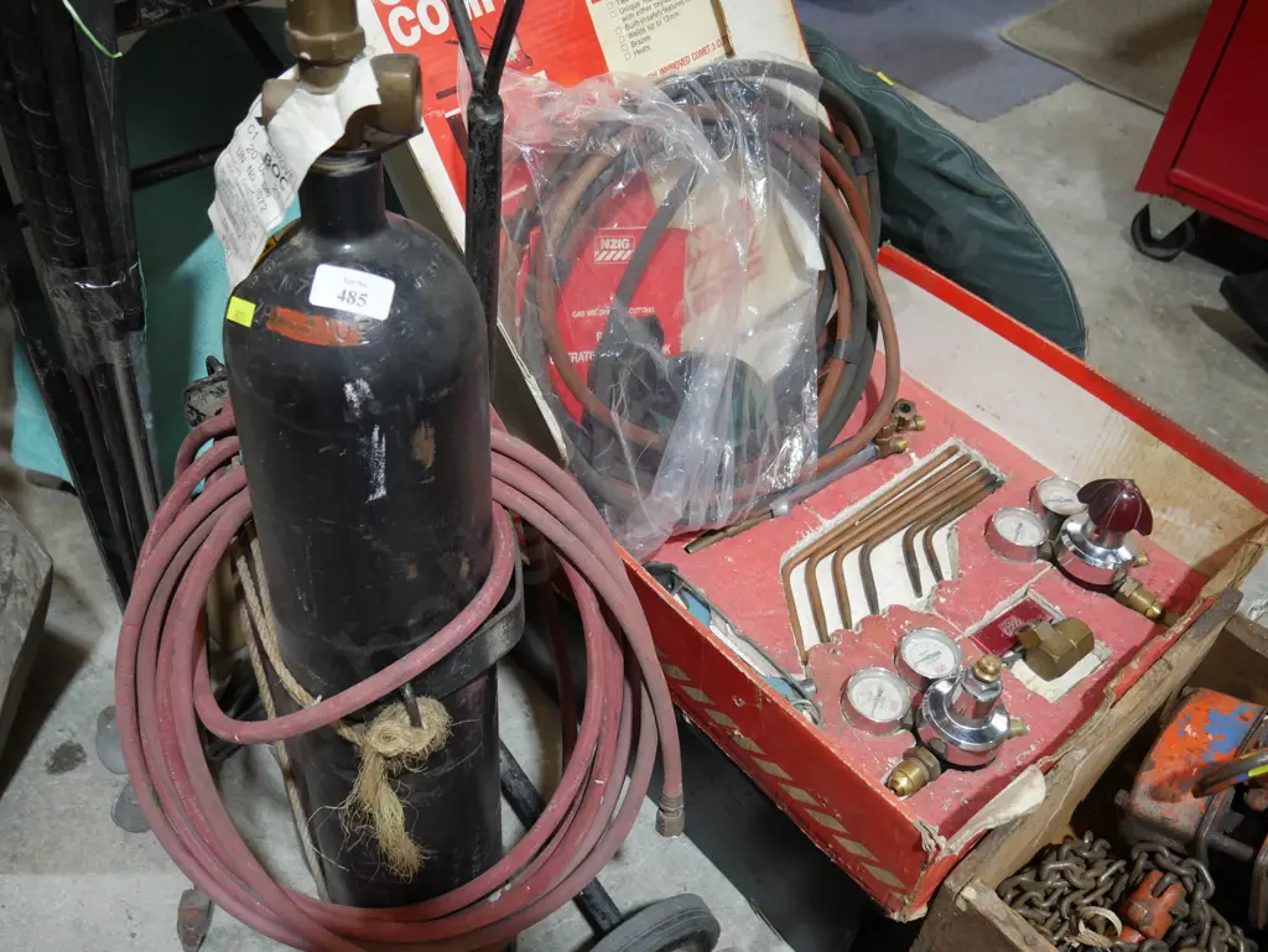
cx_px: 634
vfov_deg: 44.2
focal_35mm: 32
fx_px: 1173
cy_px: 476
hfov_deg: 56.8
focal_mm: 16
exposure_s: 1/60
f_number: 3.6
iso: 320
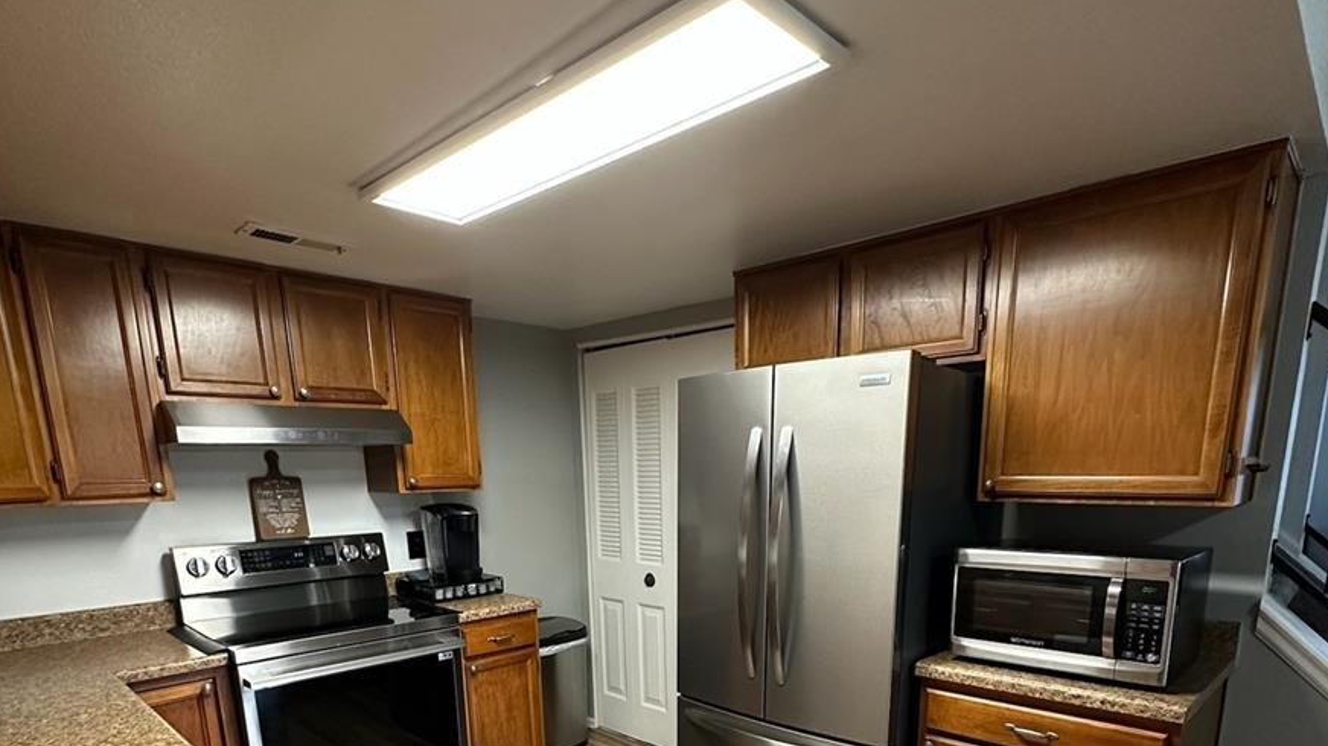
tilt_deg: -12.1
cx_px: 672
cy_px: 630
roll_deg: +2.4
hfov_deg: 83.9
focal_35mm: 21
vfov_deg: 49.4
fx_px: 739
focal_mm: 2.22
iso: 320
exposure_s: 1/60
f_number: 2.2
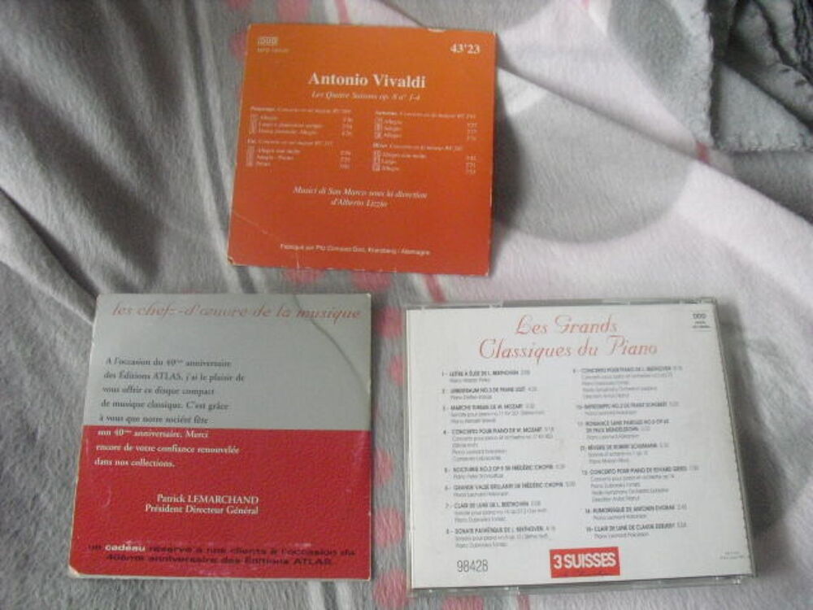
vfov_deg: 39.7
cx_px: 406
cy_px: 305
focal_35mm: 36
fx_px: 846
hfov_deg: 51.4
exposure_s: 1/60
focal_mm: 6.3
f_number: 3.1
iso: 800
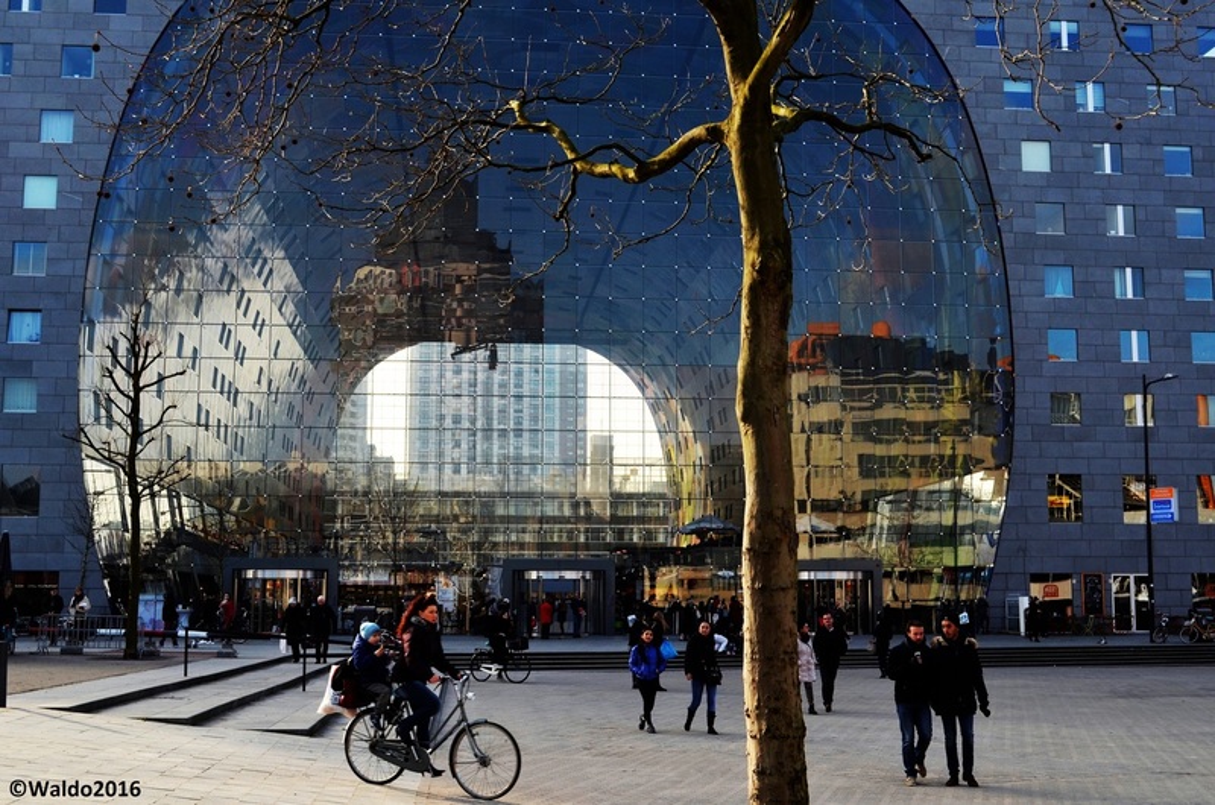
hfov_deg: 43.7
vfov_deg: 29.7
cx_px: 608
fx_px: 1516
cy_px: 402
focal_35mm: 45
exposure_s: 1/250
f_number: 8
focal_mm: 30
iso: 250
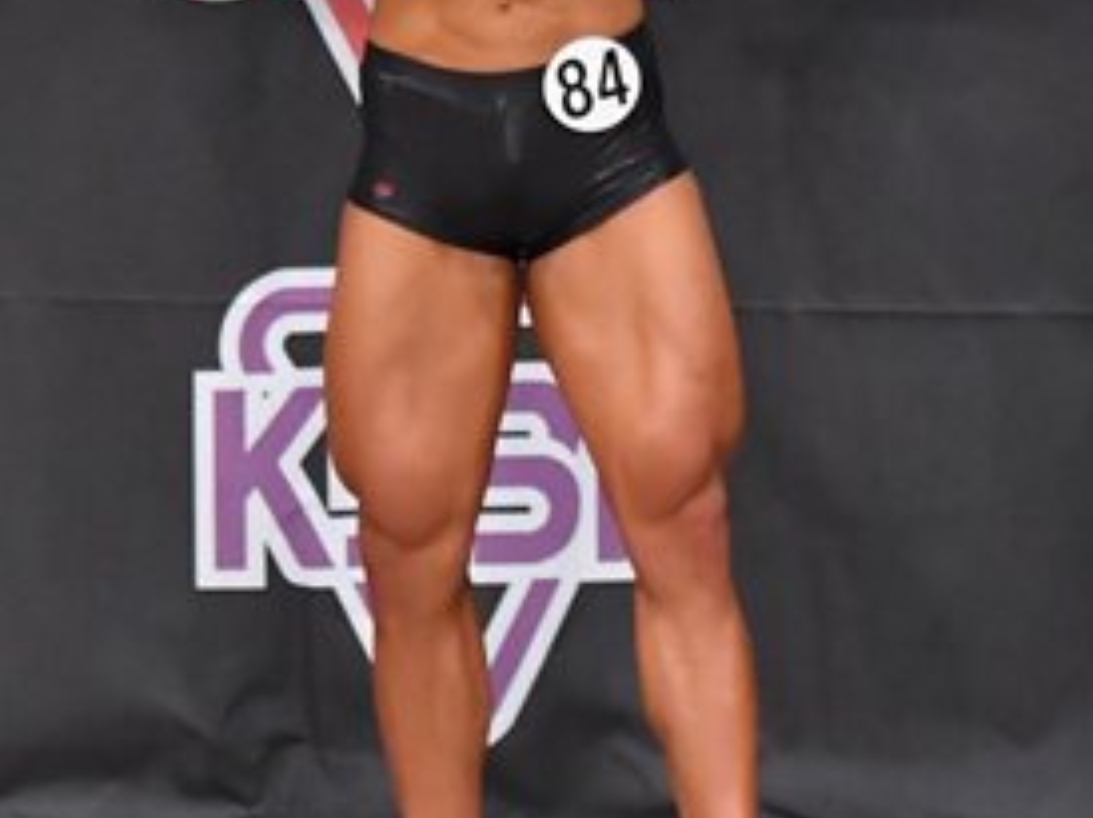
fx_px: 18613
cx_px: 489
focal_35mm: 590
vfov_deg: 2.5
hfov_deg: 3.4
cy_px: 204
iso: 6400
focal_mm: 145
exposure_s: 1/400
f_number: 5.6
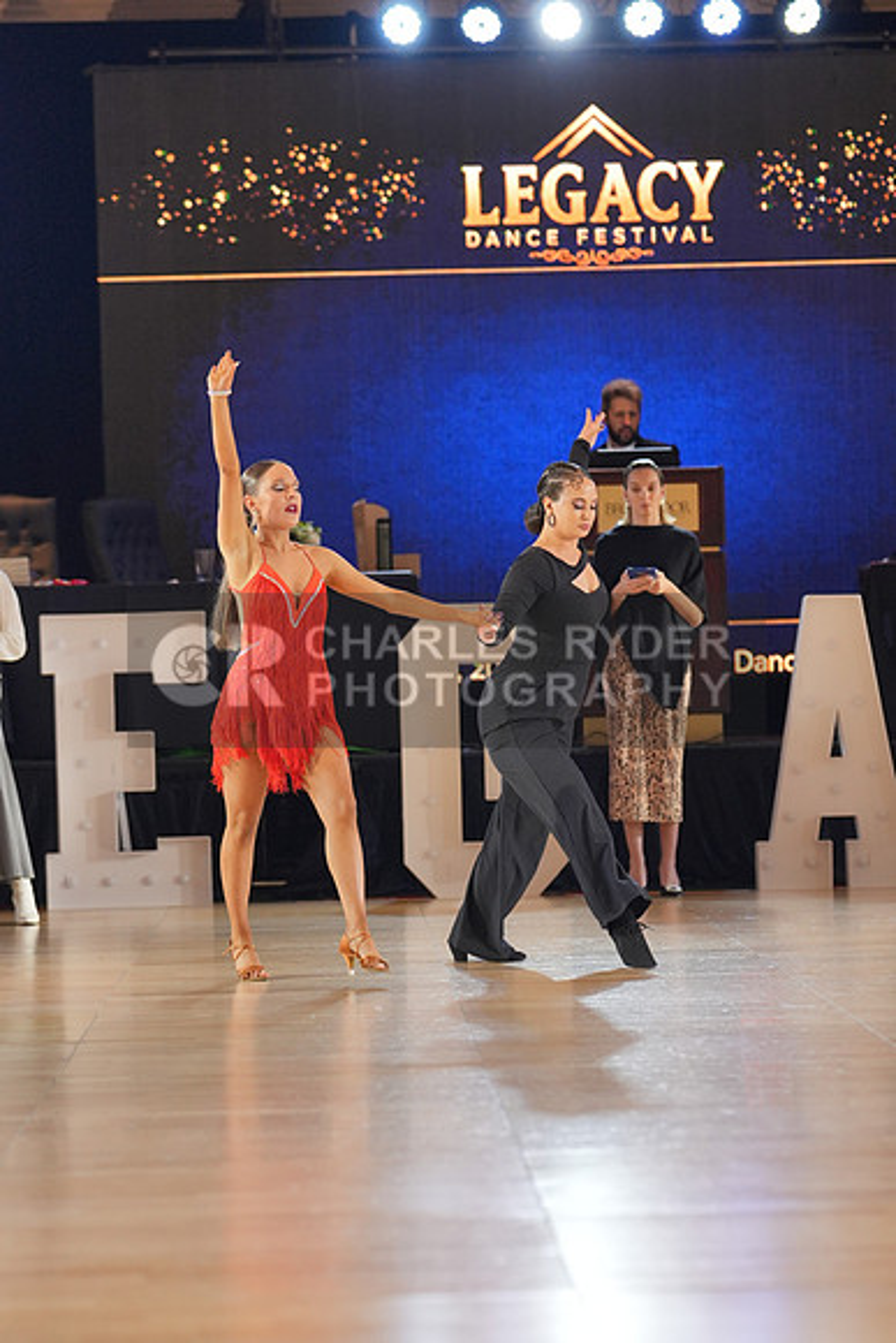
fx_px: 4477
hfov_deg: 11.4
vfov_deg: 17.1
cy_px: 672
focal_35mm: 120
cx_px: 448
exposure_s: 1/500
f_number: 2
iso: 1250
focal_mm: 80
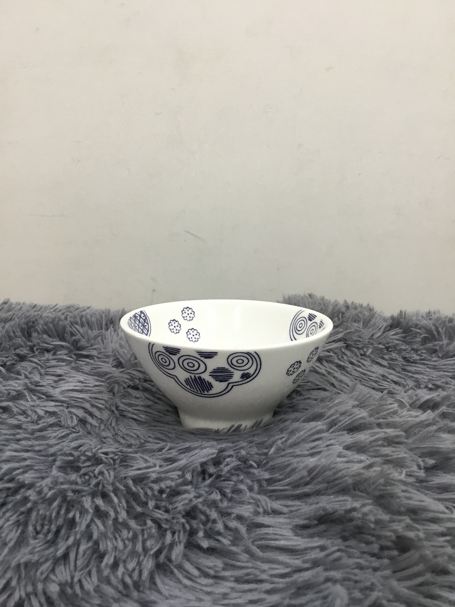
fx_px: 543
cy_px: 304
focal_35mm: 31
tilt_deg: -11.8
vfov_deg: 58.4
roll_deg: +1.0
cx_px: 228
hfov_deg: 45.4
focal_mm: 3.3
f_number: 2.4
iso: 80
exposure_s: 1/33
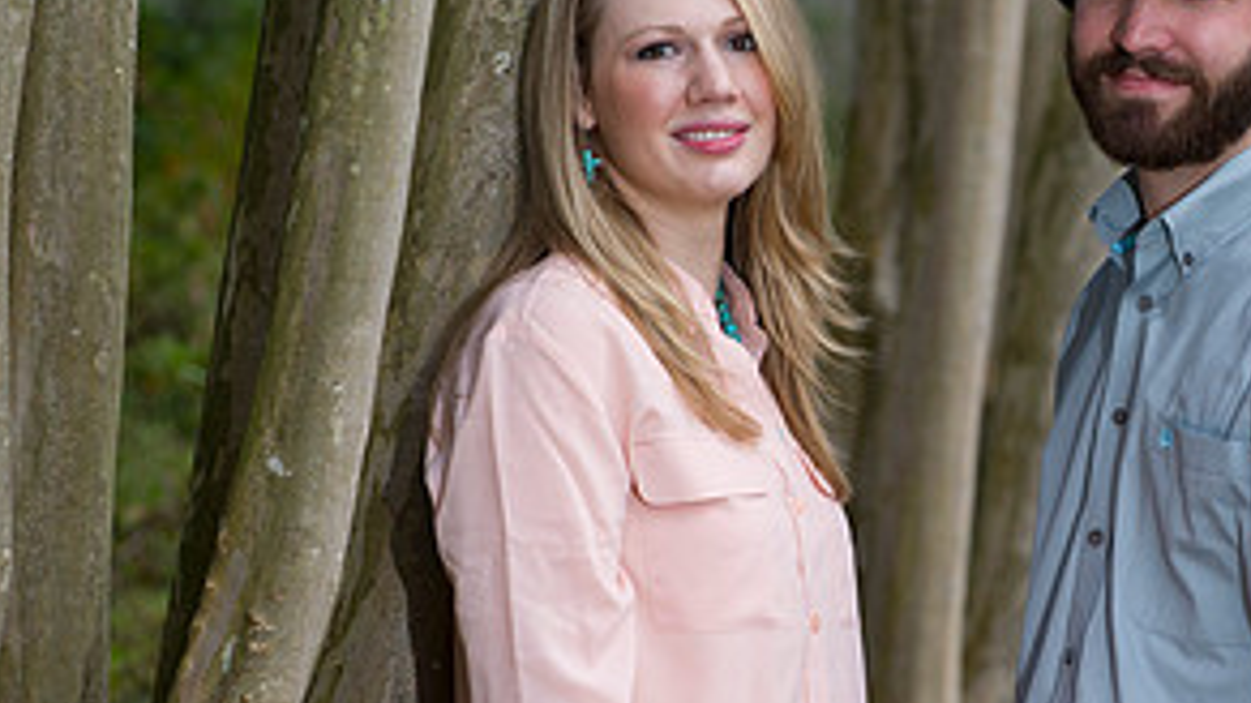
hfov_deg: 5.9
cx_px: 1080
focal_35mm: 364
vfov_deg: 3.3
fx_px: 12070
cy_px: 399
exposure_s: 1/160
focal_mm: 175
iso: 250
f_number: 4.5
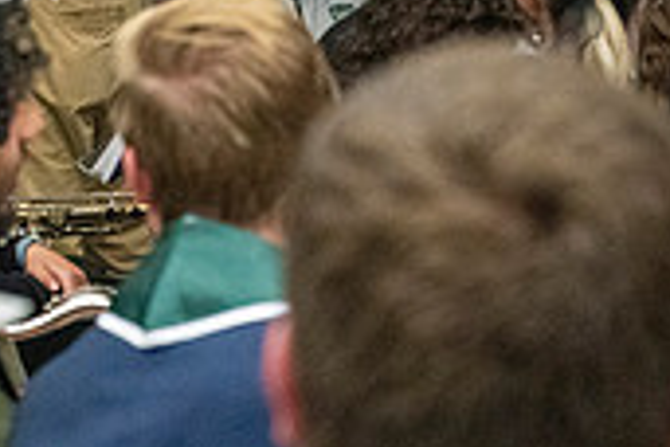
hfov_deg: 8.6
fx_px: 4410
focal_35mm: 237
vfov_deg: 5.8
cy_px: -151
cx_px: -212
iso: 10000
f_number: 4
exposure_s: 1/500
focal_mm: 70
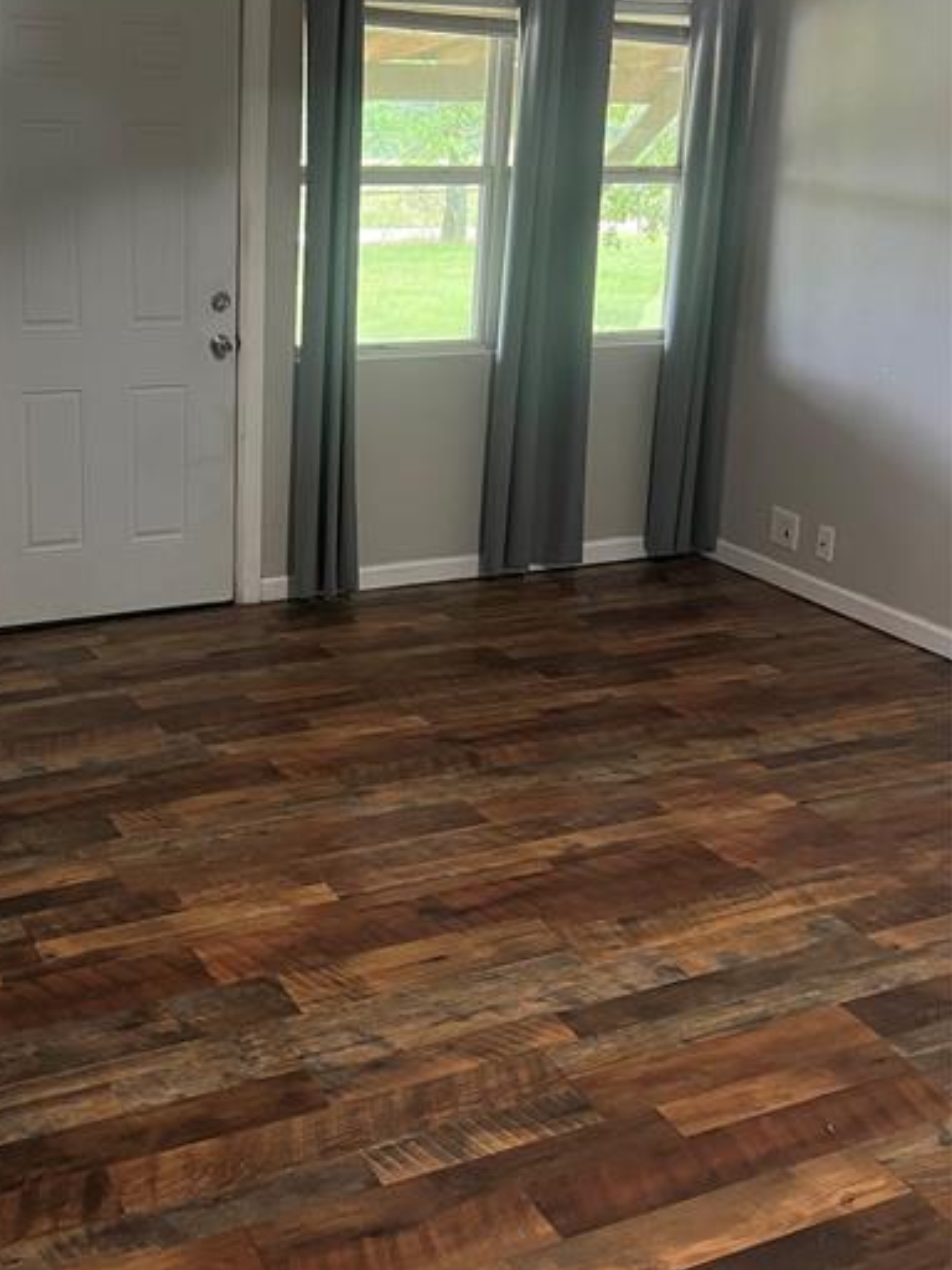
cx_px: 240
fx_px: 1430
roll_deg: -0.5
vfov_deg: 47.5
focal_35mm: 39
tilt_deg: -14.1
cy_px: 484
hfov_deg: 36.0
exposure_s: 1/40
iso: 640
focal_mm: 5.7
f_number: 1.5
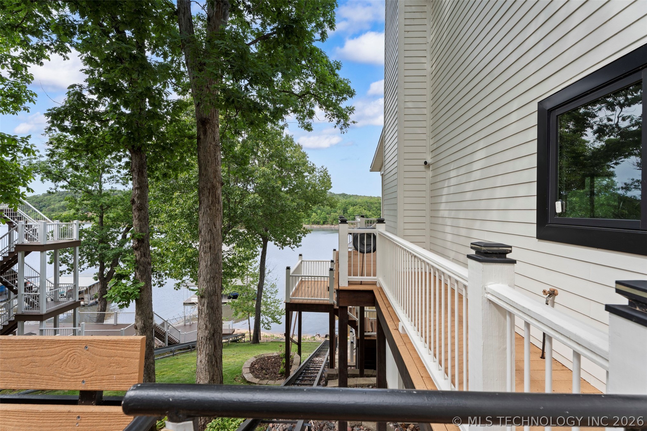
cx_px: 324
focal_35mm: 16
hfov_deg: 96.7
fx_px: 288
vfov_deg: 73.7
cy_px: 216
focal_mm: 16
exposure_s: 1/100
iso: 200
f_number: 8
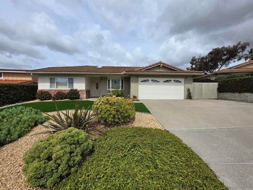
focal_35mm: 13
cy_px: 95
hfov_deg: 106.2
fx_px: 95
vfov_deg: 89.9
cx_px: 126
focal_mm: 2.2
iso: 40
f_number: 1.9
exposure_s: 1/3758
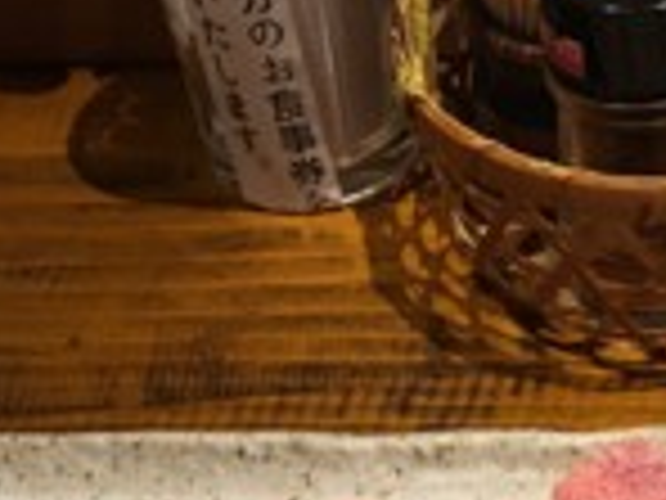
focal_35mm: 88
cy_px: 653
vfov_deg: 15.9
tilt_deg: -52.6
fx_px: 1693
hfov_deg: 22.0
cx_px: 504
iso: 80
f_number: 2.2
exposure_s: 1/15
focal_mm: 4.15
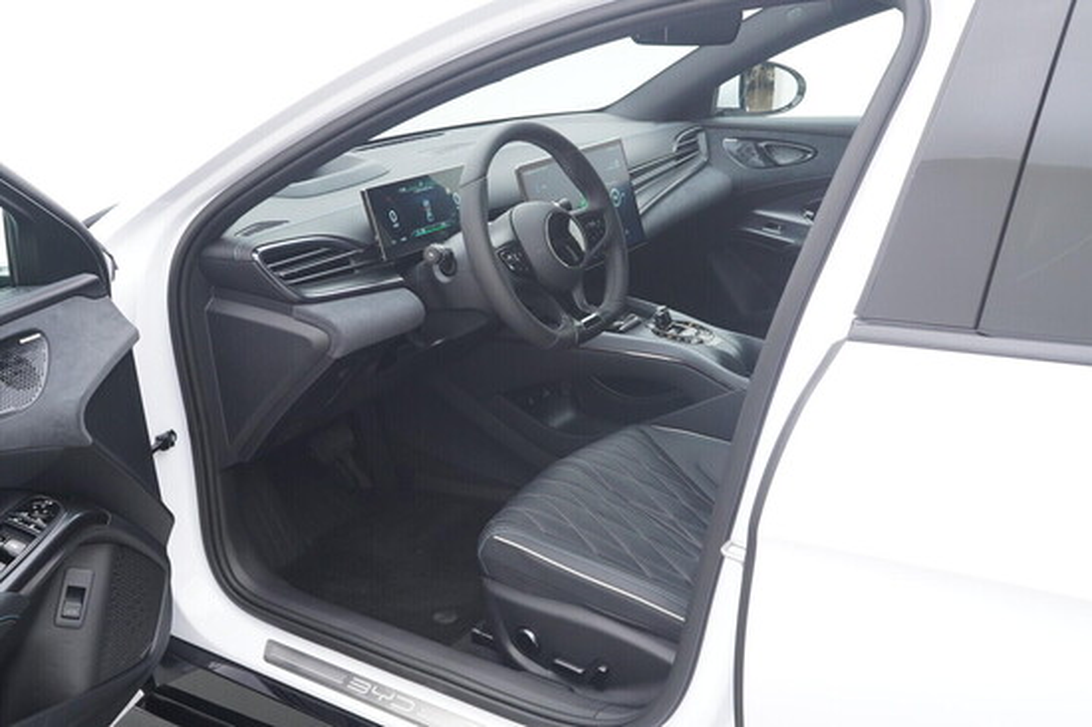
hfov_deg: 53.2
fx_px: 1091
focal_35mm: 36
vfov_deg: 36.8
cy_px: 364
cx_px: 546
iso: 1000
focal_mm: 24
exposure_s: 1/60
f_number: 6.3
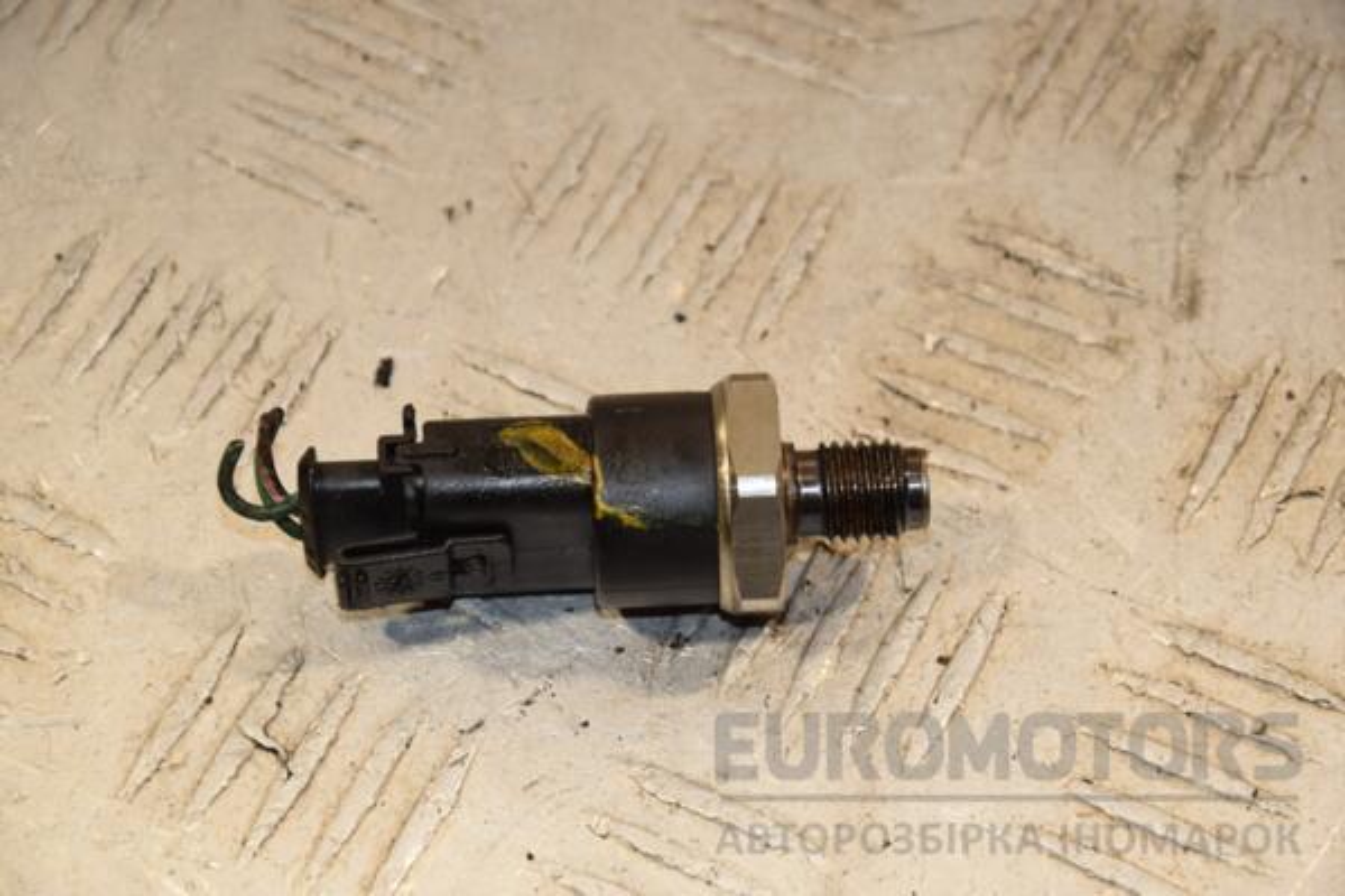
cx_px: 672
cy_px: 448
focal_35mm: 158
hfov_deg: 13.0
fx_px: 5884
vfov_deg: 8.7
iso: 800
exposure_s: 1/200
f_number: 8
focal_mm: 105
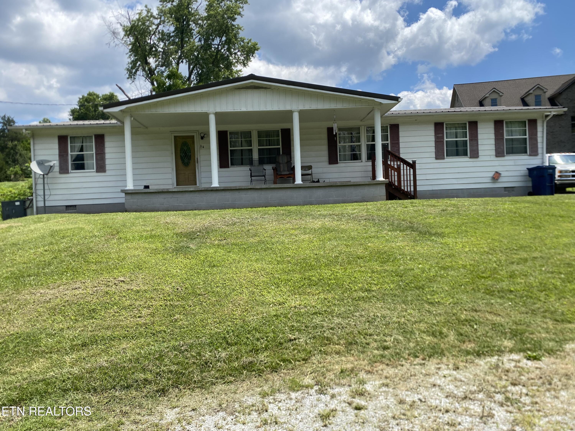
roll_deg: +2.4
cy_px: 216
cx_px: 288
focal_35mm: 26
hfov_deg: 67.3
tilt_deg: +0.7
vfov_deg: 53.1
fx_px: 432
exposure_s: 1/2890
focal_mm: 4.25
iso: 32
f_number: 1.8
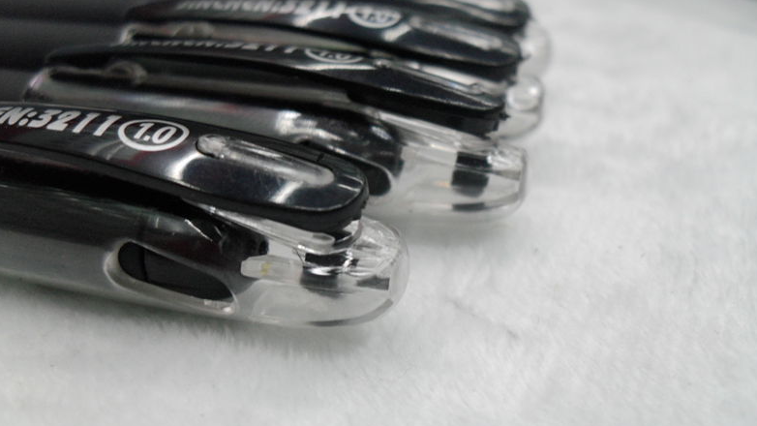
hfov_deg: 51.6
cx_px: 383
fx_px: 783
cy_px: 233
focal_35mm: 39
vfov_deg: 30.4
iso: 100
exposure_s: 1/45
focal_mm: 6.2
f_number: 2.8
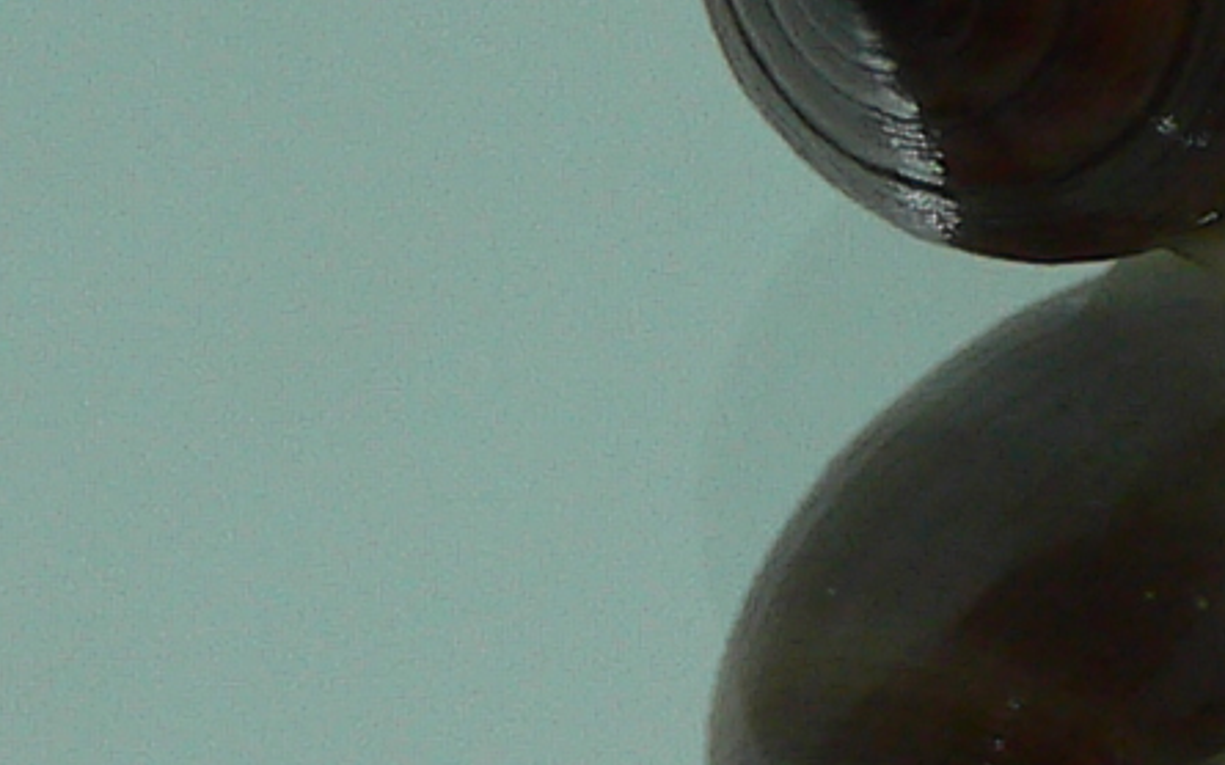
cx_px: 1203
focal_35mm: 168
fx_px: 5608
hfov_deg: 12.3
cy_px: 36
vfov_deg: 7.8
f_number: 2.8
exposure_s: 1/80
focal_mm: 4.6
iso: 80
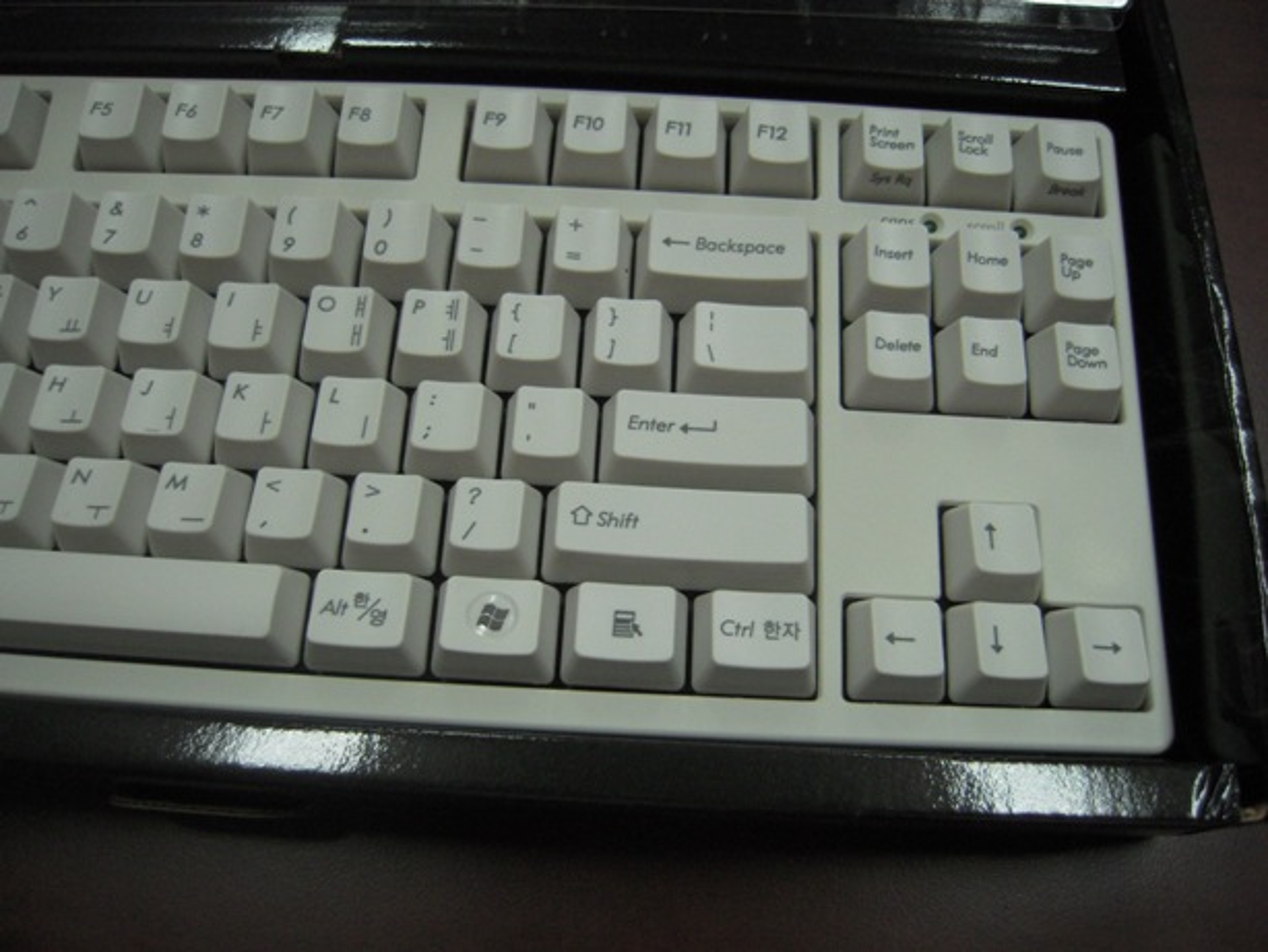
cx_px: 634
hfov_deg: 63.4
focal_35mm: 28
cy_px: 476
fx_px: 1026
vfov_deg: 49.8
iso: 400
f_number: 2.7
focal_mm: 5
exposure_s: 1/125
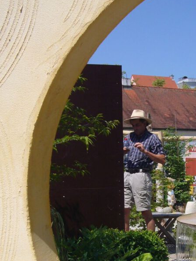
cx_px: 154
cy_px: 186
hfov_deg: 20.2
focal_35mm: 72
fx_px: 543
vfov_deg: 26.8
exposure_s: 1/320
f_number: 7.1
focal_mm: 6.9
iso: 80
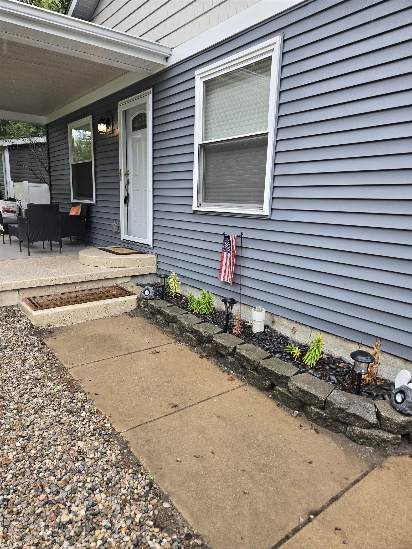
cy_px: 274
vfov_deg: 73.9
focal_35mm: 23
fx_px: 365
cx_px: 206
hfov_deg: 58.9
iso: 125
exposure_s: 1/508
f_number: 1.8
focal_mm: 5.4
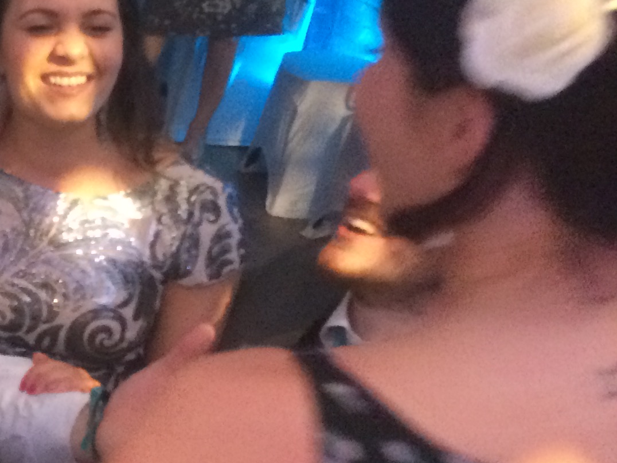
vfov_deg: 16.8
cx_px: -312
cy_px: 242
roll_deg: -2.4
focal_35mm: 88
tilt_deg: -22.9
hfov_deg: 19.4
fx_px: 1569
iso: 320
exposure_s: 1/15
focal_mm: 4.15
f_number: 2.2
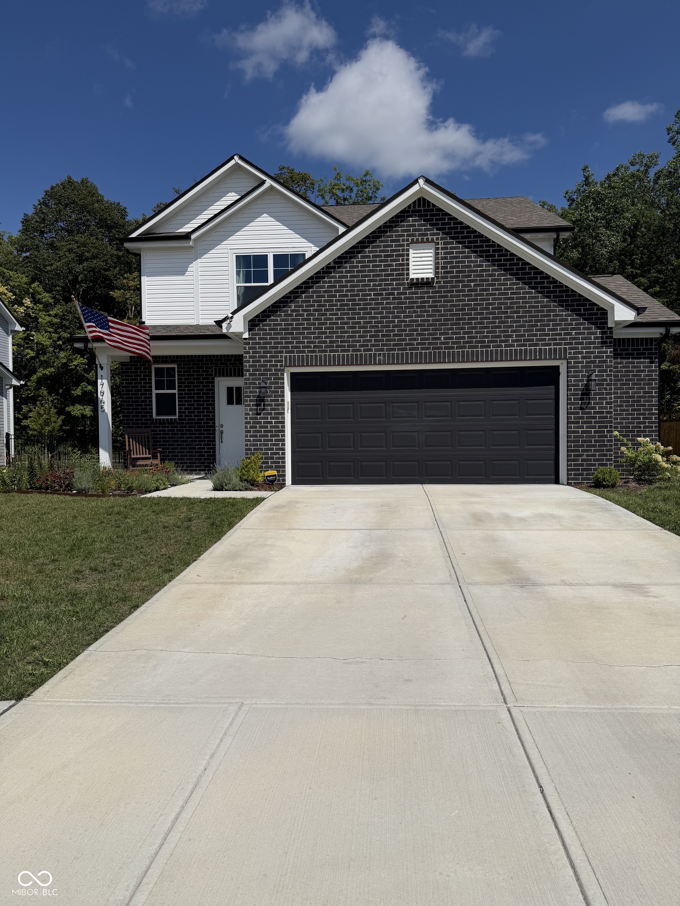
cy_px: 453
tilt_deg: -1.5
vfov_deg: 71.6
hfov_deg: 56.8
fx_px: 629
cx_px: 340
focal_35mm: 24
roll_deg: +0.9
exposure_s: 1/11905
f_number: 1.78
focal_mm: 6.76
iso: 80
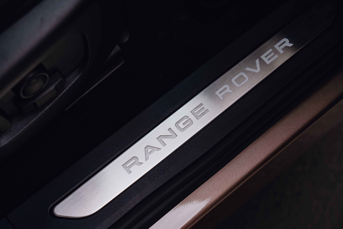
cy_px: 114
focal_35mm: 70
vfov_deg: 19.5
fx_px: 667
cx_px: 172
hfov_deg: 28.8
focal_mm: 70
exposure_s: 1/125
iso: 100
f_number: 4
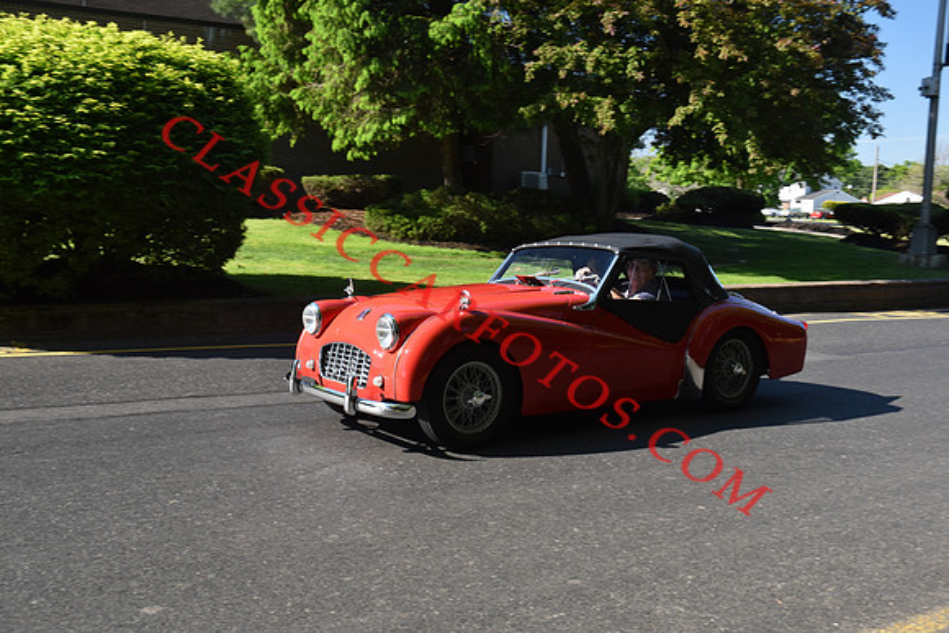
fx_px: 1068
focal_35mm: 40
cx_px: 474
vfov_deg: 33.0
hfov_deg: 47.9
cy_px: 316
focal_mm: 27
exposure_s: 1/160
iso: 400
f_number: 6.3
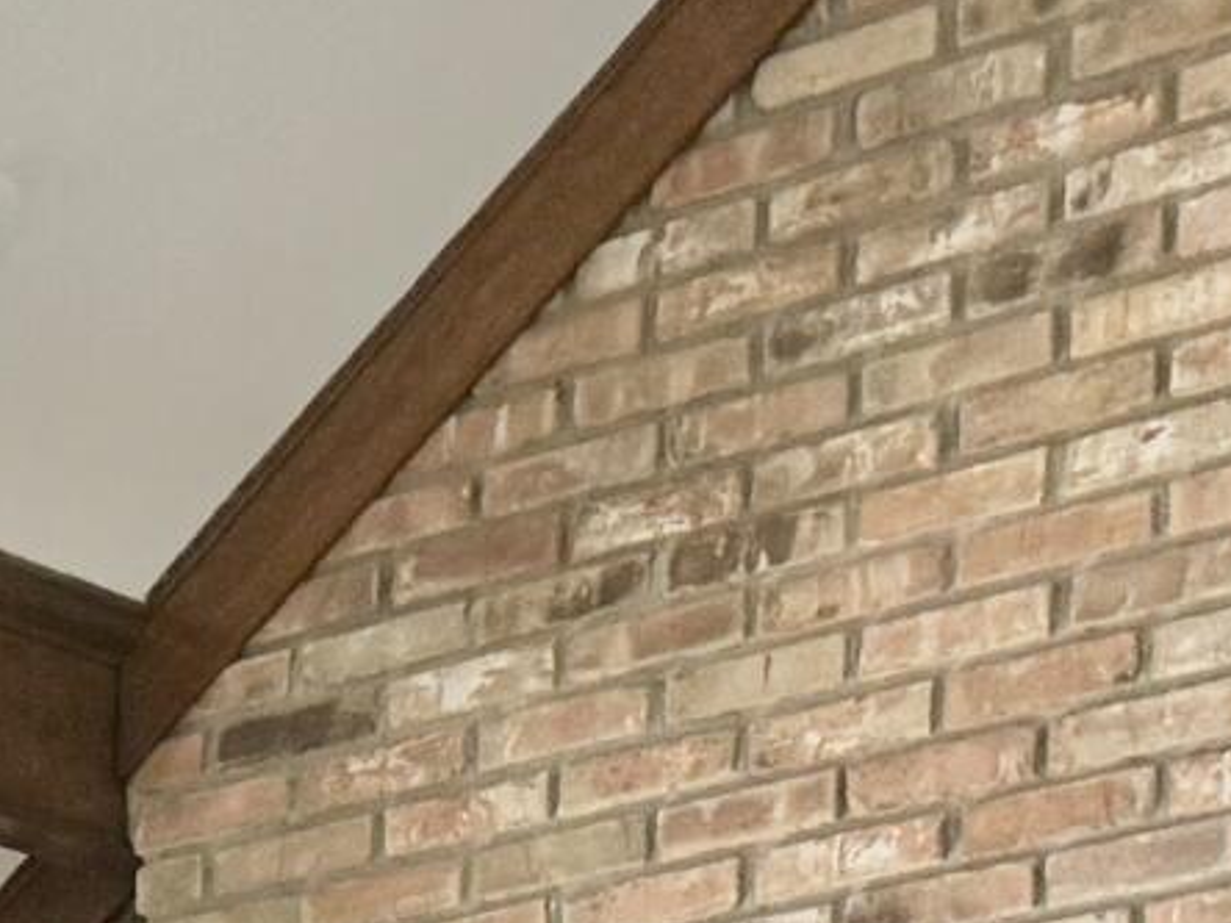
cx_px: -1988
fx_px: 5761
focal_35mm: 162
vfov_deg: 7.8
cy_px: 2880
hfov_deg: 10.2
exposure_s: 1/121
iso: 160
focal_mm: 6.76
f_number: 1.78
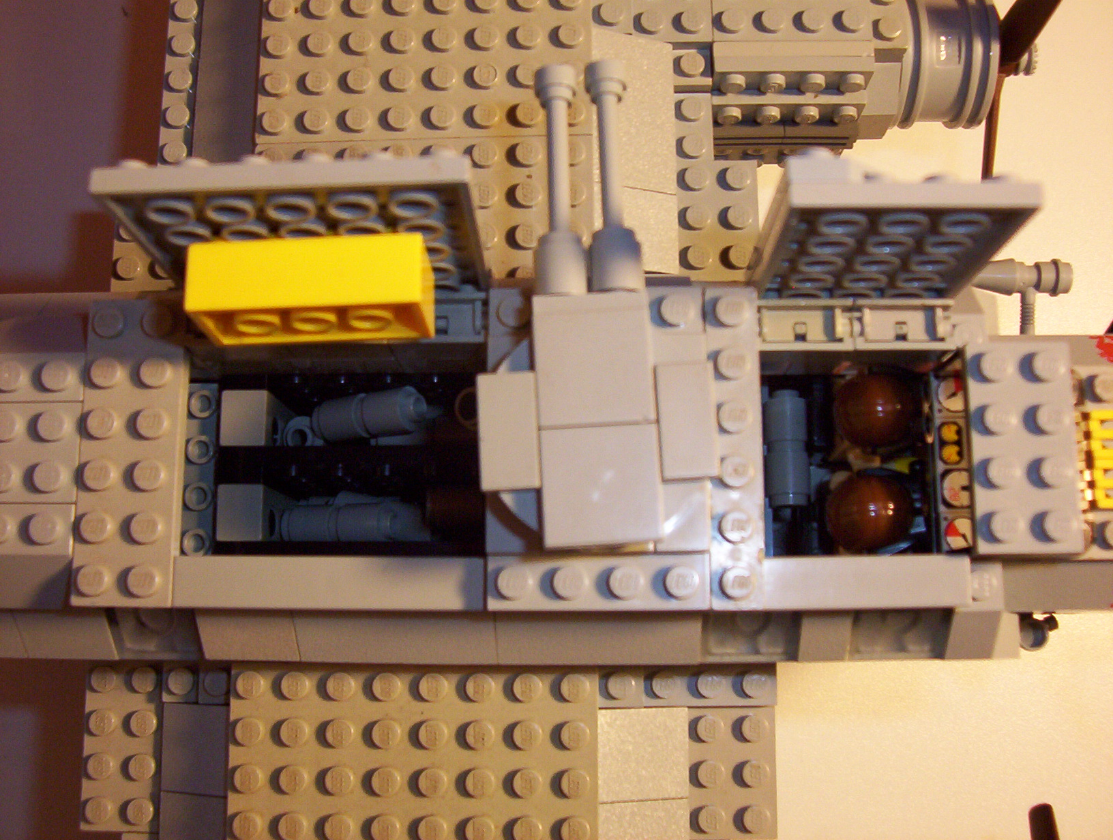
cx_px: 556
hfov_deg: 51.2
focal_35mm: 36
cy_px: 420
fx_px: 1160
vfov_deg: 39.8
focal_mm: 5.54
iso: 140
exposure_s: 1/30
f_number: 2.76
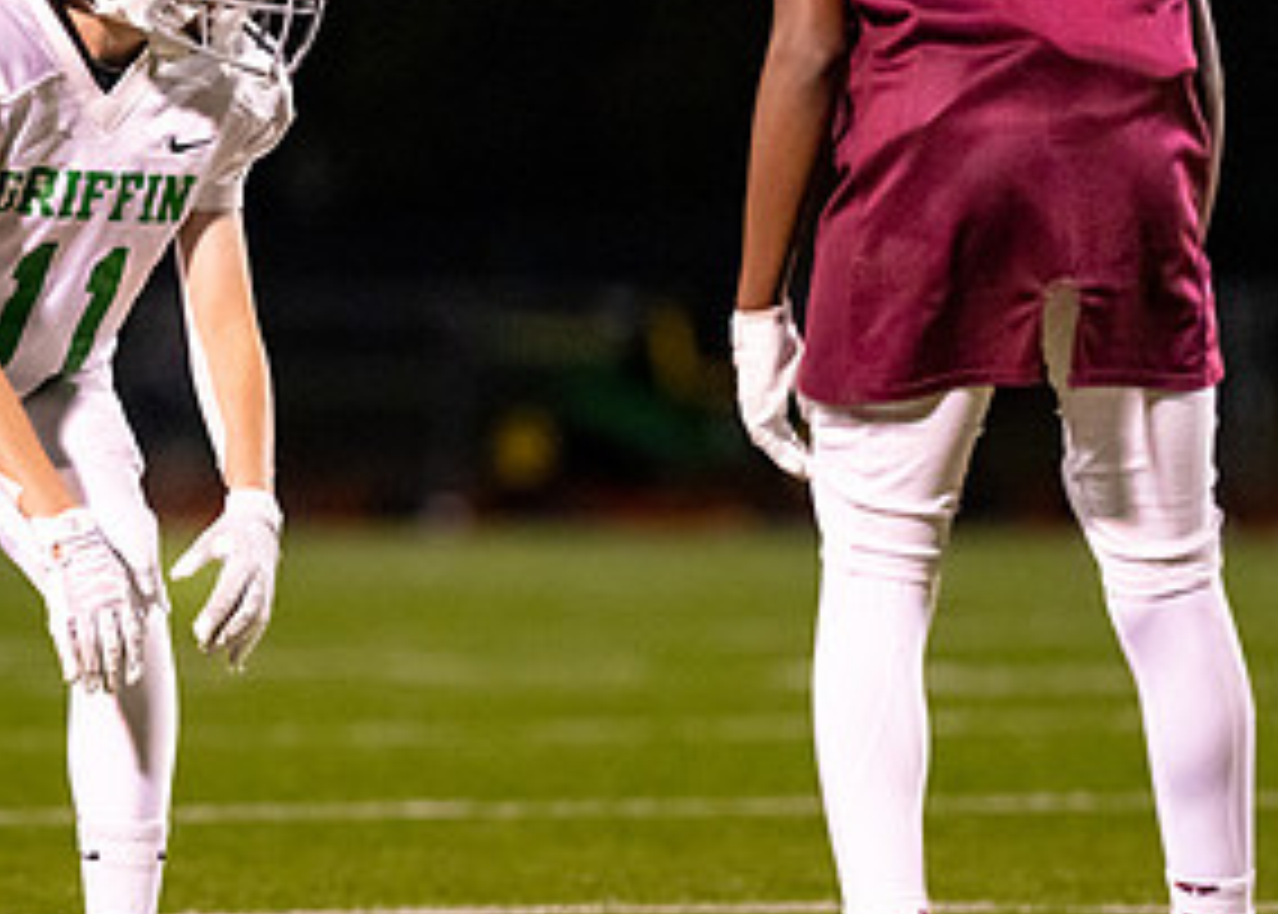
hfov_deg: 3.7
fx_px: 19822
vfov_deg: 2.6
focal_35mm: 546
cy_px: 287
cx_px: 162
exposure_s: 1/1250
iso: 4000
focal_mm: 200
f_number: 2.8
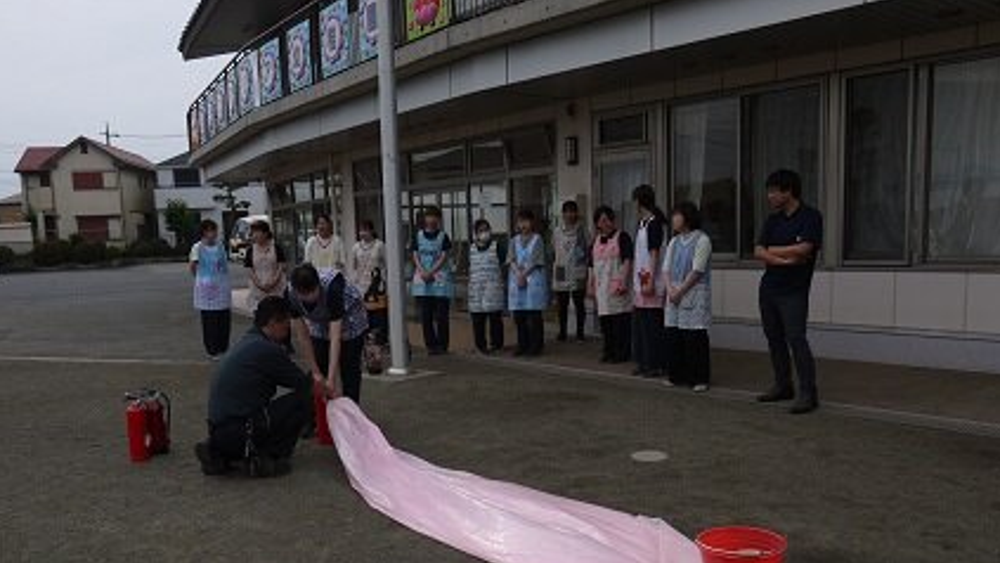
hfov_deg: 62.6
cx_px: 501
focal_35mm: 31
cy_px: 364
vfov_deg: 37.5
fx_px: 822
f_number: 10
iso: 100
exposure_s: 1/200
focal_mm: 14
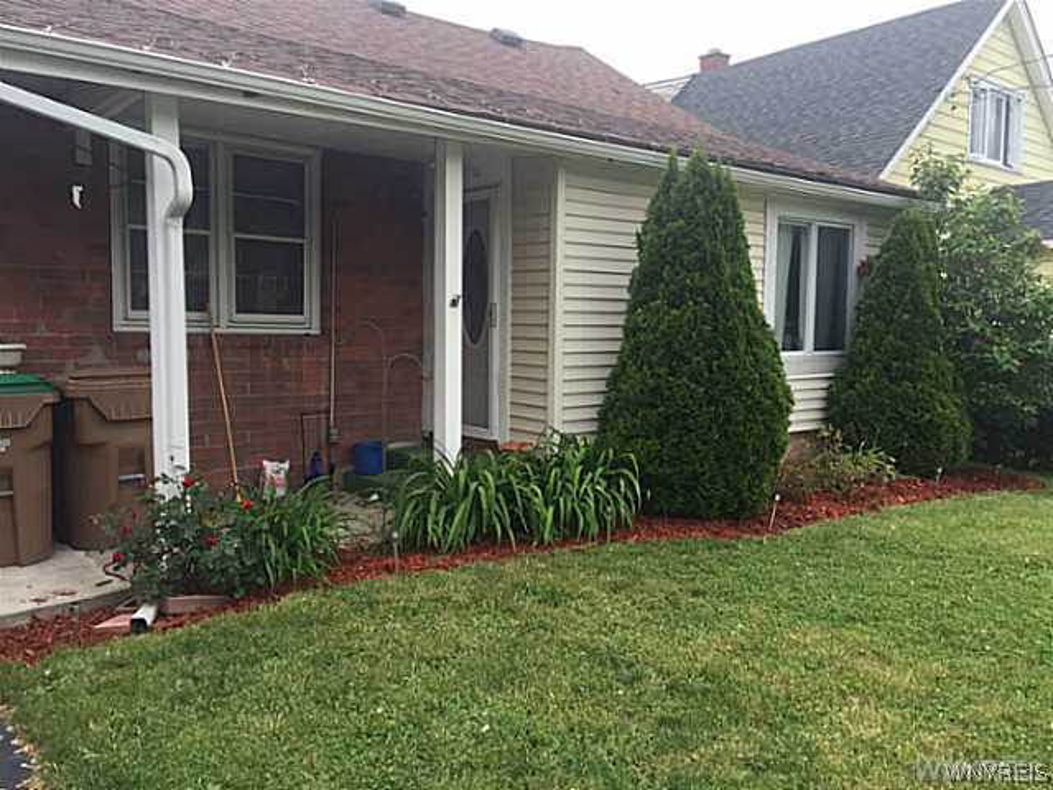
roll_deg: -0.9
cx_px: 526
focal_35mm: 29
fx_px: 882
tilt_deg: -4.4
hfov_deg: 61.7
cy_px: 395
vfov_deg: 48.2
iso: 32
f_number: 2.2
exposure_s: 1/732
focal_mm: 4.15
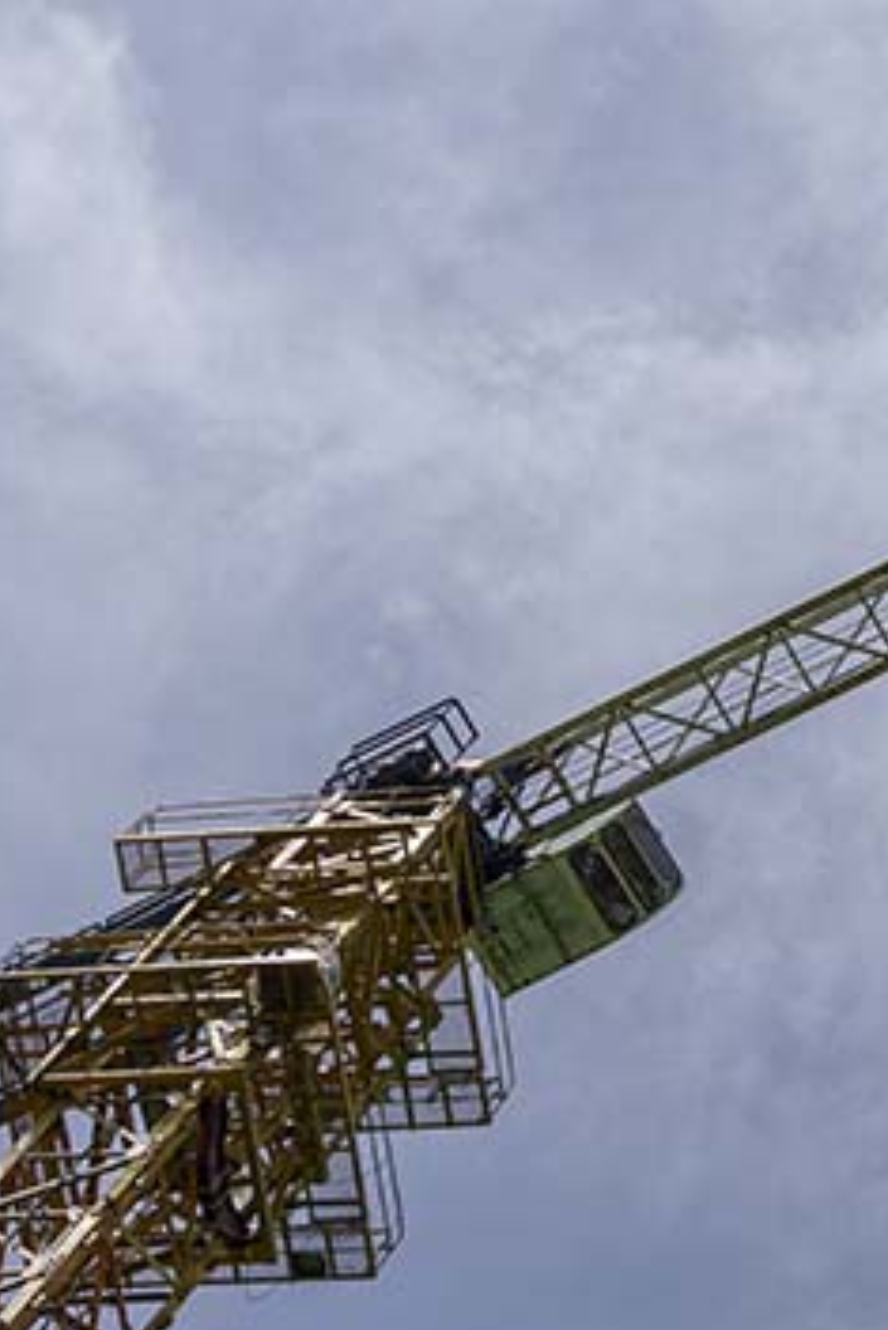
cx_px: 1103
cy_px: 782
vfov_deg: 10.8
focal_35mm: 191
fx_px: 7060
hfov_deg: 7.1
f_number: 6.3
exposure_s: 1/1250
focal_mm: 70
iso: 72
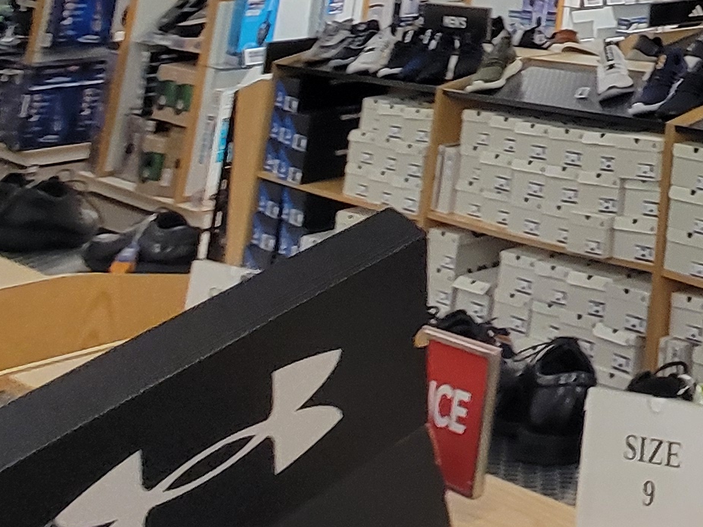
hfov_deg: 20.2
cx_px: 1351
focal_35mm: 56
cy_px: -428
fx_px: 1137
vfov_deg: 19.4
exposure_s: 1/60
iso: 125
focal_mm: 2.2
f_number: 2.2
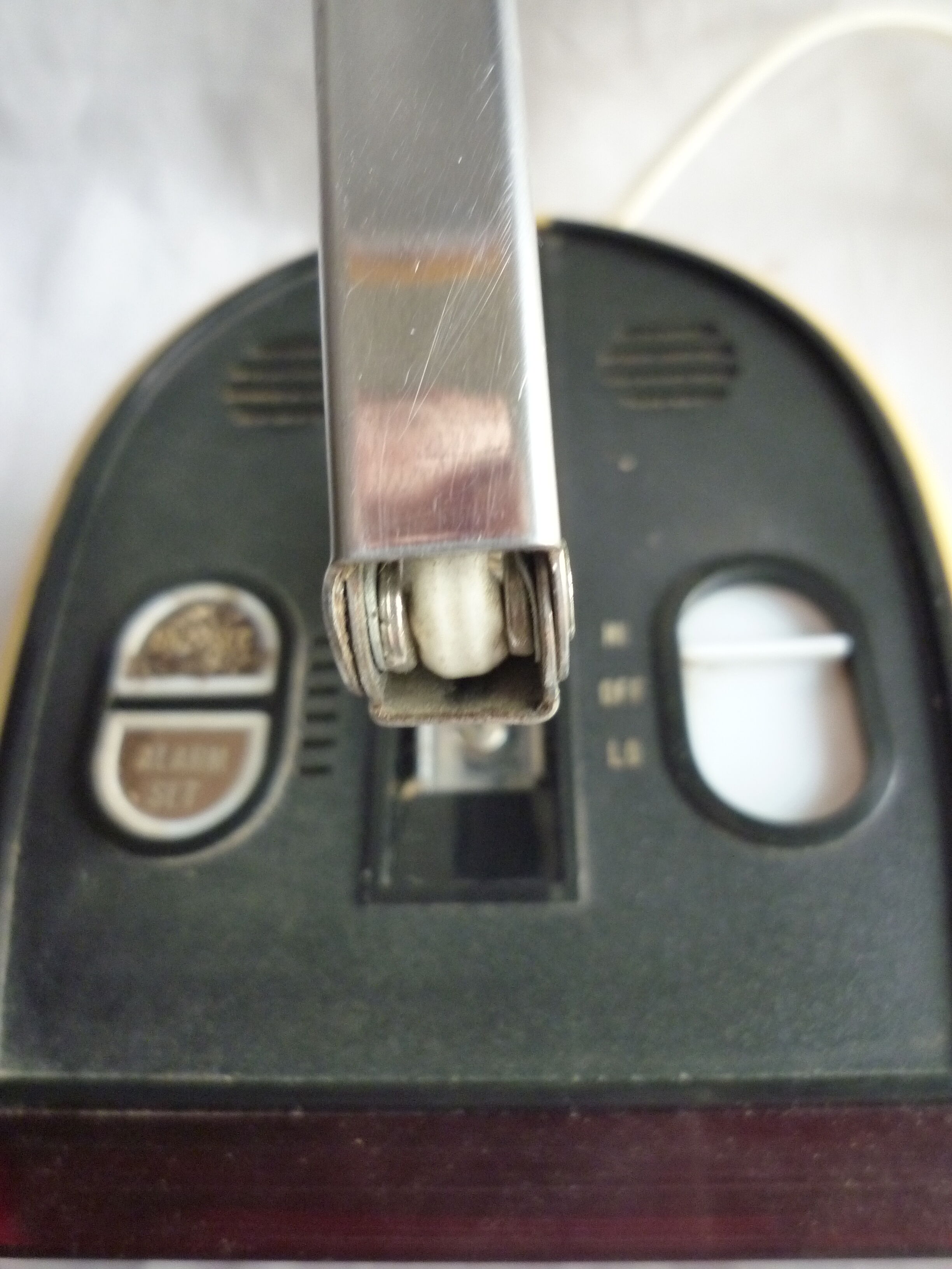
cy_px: 634
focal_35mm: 25
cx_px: 476
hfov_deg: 54.9
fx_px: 917
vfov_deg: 69.4
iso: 400
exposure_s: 1/25
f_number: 2.8
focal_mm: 4.4
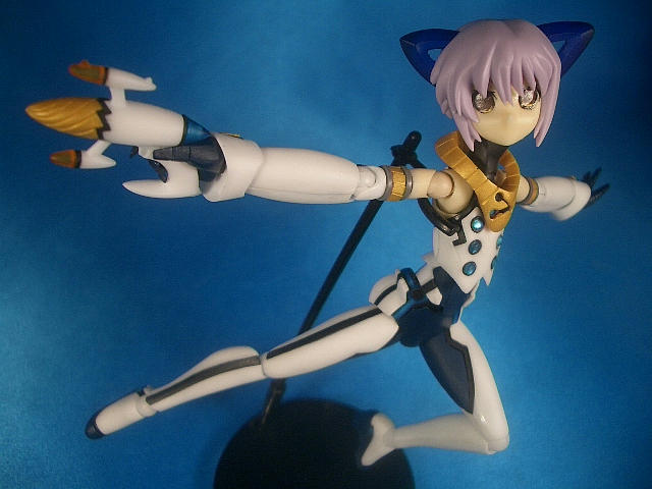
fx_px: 659
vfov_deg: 40.7
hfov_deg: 52.6
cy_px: 244
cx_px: 326
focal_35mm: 35
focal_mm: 5.8
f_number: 2.6
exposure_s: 1/125
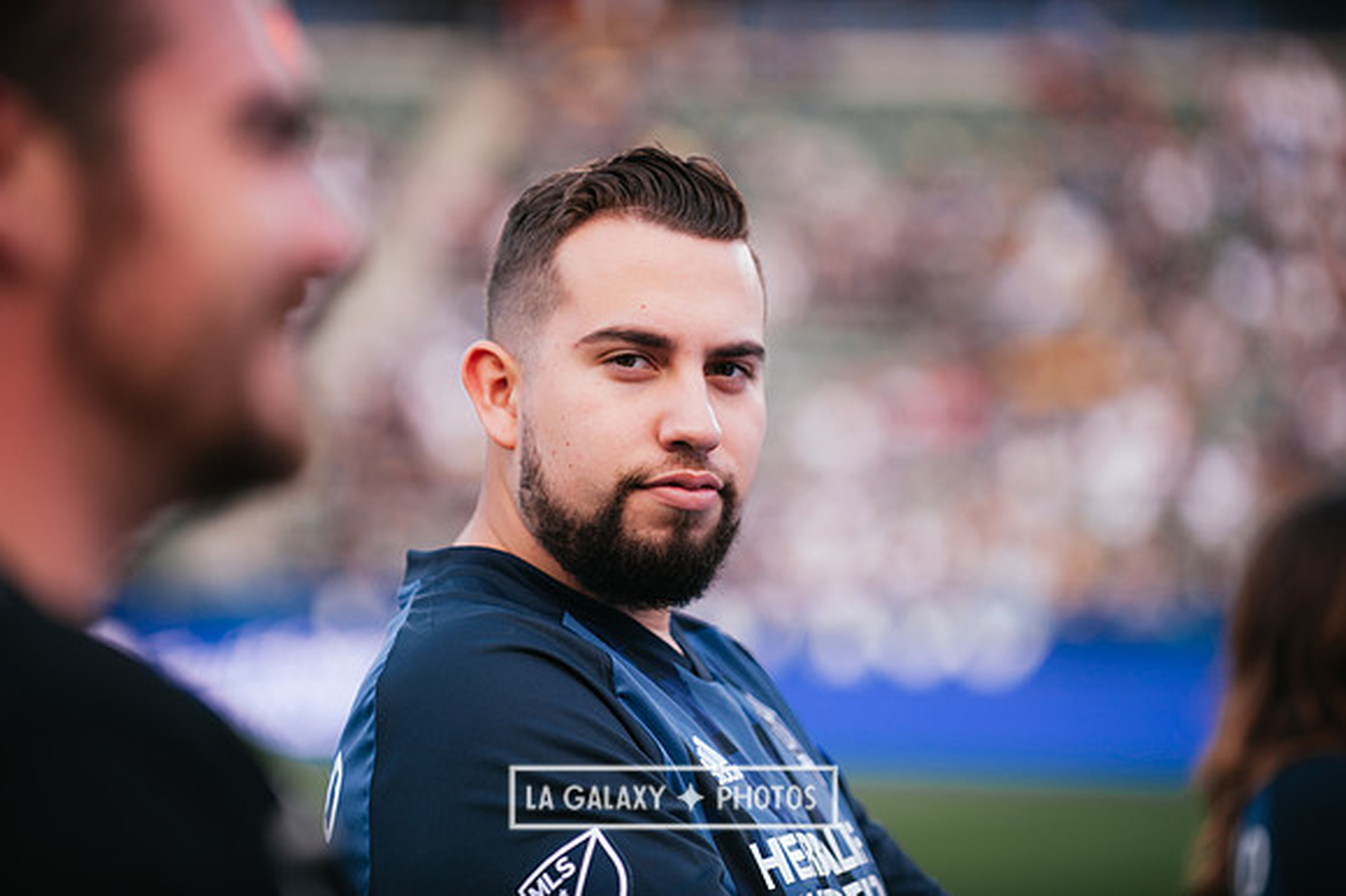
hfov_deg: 13.7
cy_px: 448
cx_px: 673
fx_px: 5605
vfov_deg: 9.1
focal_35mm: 150
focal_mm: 150
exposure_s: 1/500
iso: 250
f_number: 2.8
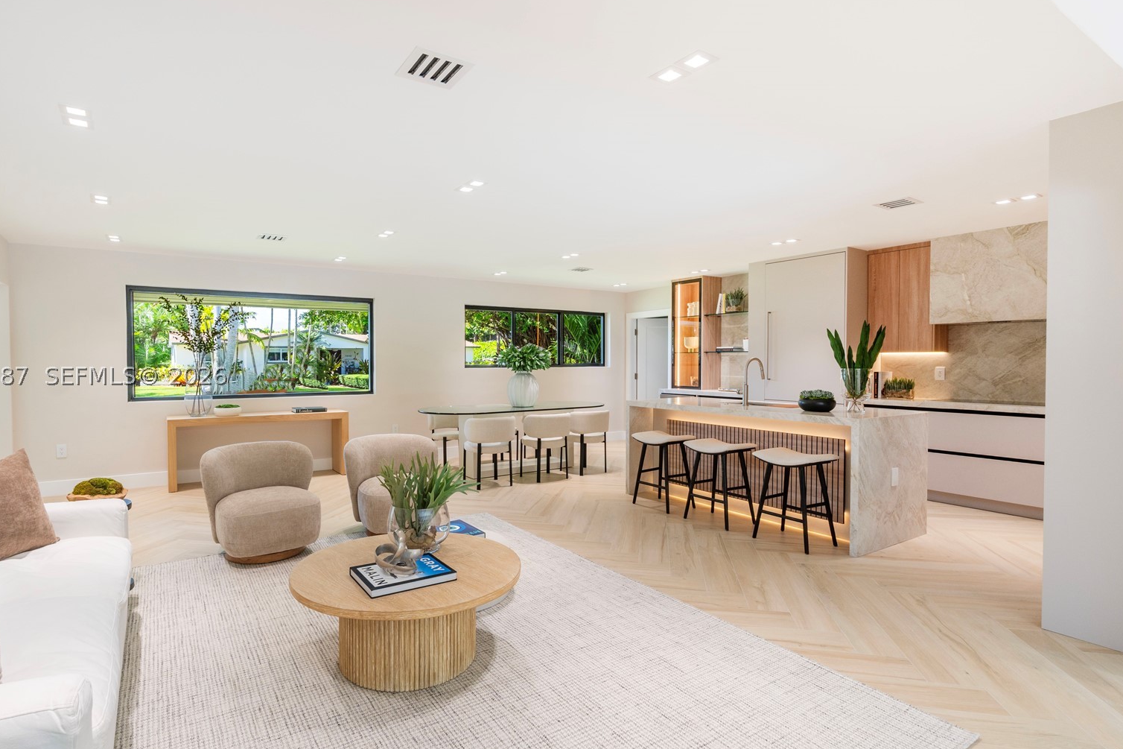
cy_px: 374
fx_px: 579
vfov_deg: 65.8
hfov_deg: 88.1
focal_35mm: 19
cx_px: 519
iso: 250
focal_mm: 11
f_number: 9
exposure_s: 1/13
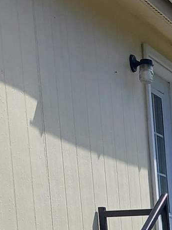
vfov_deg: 13.3
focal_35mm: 130
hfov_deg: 10.3
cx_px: 370
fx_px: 861
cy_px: 438
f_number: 1.8
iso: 20
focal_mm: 3.98
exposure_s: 1/439
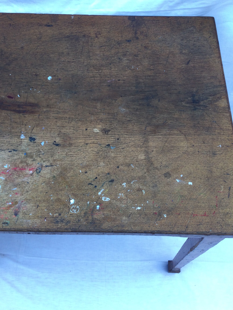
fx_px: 341
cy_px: 134
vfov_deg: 48.8
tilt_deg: -59.8
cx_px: 113
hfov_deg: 37.7
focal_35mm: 38
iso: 25
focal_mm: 3.3
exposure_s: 1/100
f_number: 2.4
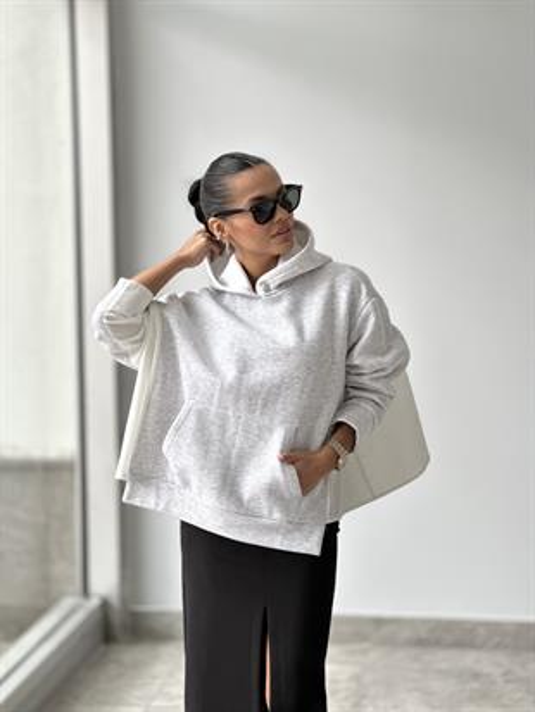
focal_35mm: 77
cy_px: 356
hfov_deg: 19.1
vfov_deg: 25.3
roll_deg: +0.8
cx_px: 268
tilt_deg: -6.5
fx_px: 1586
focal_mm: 9
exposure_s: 1/121
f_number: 2.8
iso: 160
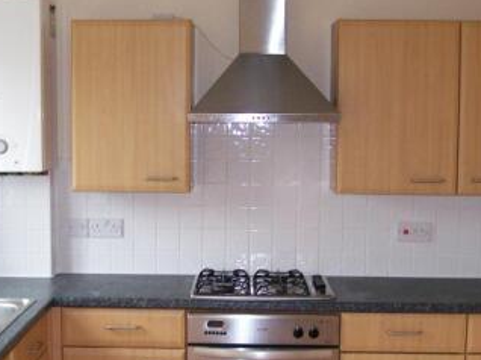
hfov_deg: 29.2
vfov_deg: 22.1
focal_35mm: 66
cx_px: 154
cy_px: 250
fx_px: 916
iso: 140
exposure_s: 1/64
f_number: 2.7
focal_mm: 6
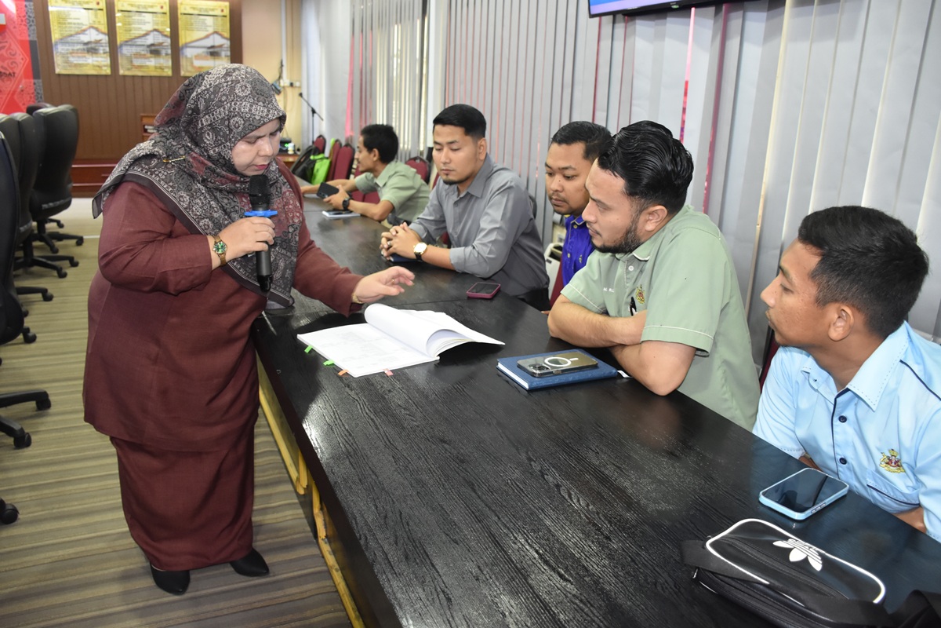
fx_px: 706
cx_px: 470
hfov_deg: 67.4
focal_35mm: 27
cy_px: 314
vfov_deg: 47.9
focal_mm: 18
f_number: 3.5
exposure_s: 1/60
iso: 1800
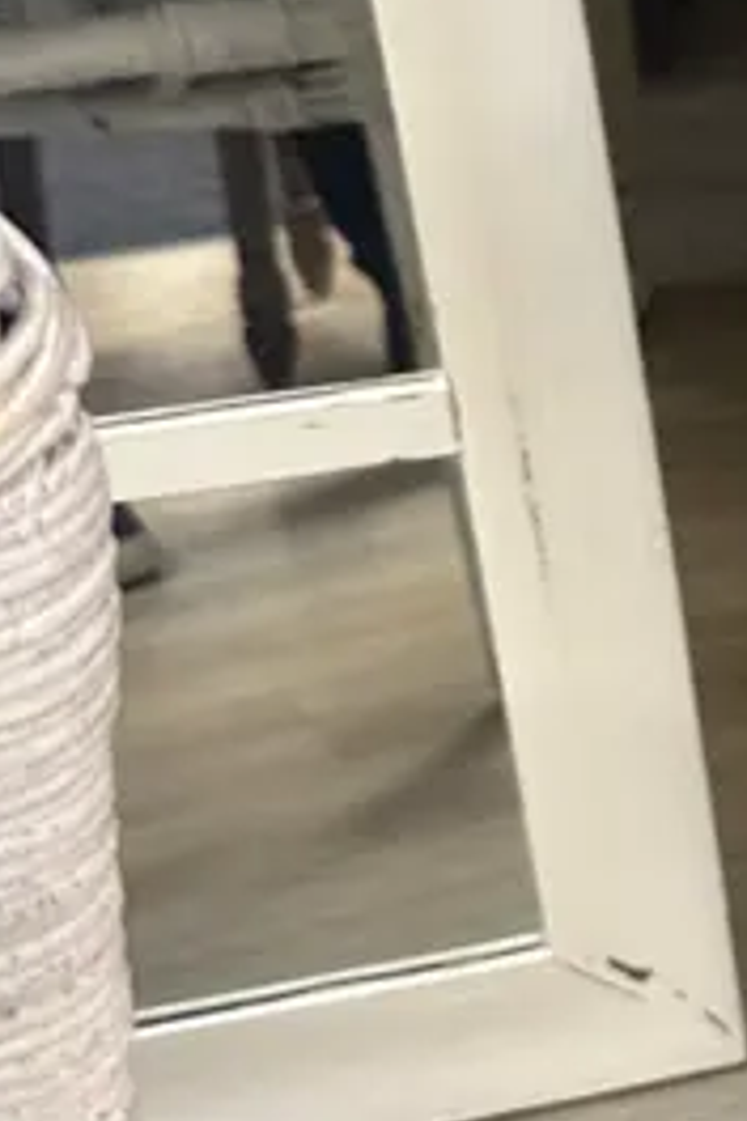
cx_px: 1435
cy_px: 327
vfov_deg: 20.9
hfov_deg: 12.6
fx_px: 3019
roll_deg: +0.5
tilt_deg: -34.0
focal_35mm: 97
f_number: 1.78
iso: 200
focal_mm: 6.86
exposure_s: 1/50
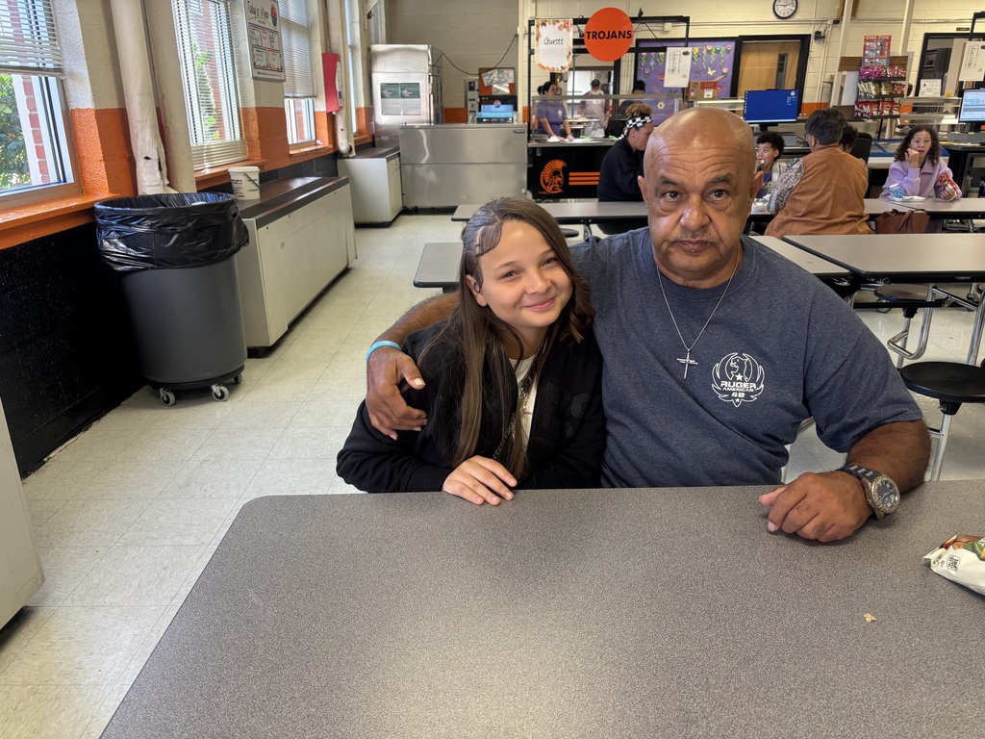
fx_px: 740
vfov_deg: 53.1
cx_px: 492
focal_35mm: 26
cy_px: 370
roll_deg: +0.6
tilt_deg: -18.6
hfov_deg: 67.3
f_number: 1.6
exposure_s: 1/60
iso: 100
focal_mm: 5.96
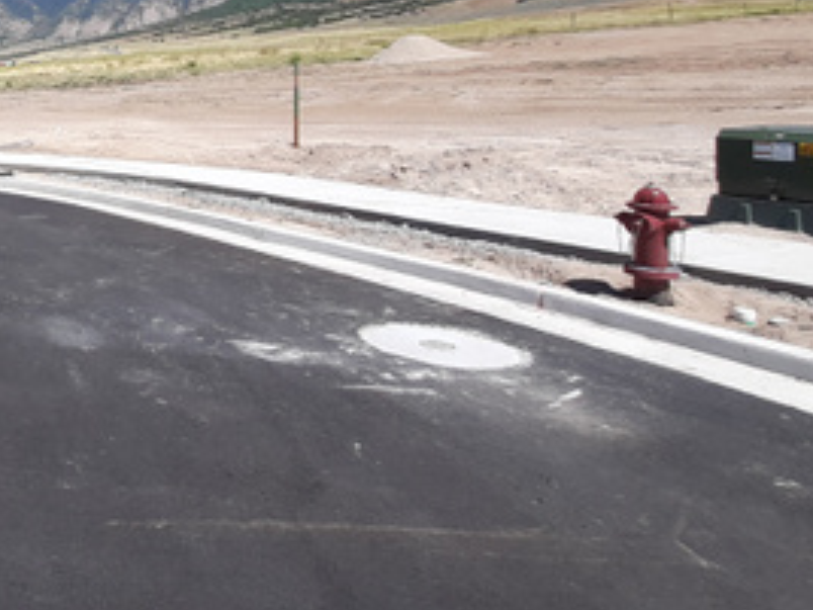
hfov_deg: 44.6
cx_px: -79
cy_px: 100
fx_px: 728
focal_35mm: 31
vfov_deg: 42.8
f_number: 2.2
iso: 40
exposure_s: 1/1139
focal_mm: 1.42
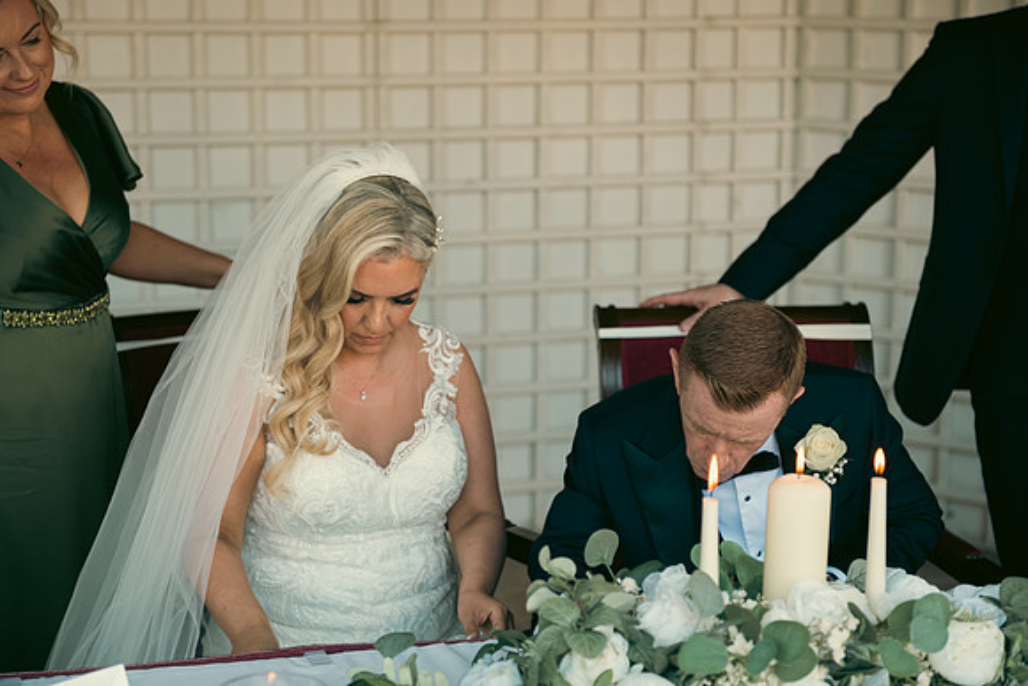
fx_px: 1999
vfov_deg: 19.5
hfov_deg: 28.8
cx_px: 514
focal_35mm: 70
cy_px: 343
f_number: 3.5
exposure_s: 1/250
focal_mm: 70
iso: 320
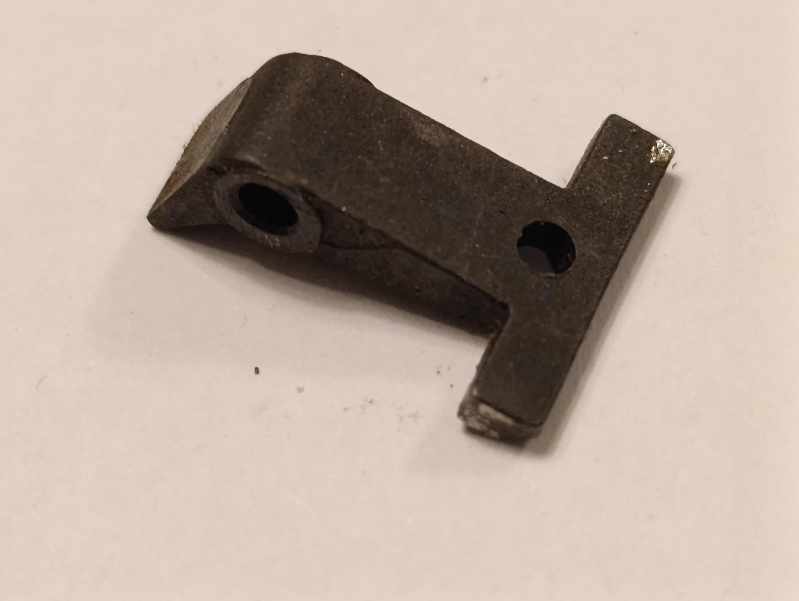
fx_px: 2127
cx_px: 400
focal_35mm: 92
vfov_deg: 16.1
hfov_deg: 21.3
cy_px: 300
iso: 1000
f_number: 1.6
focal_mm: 6.14
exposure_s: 1/100
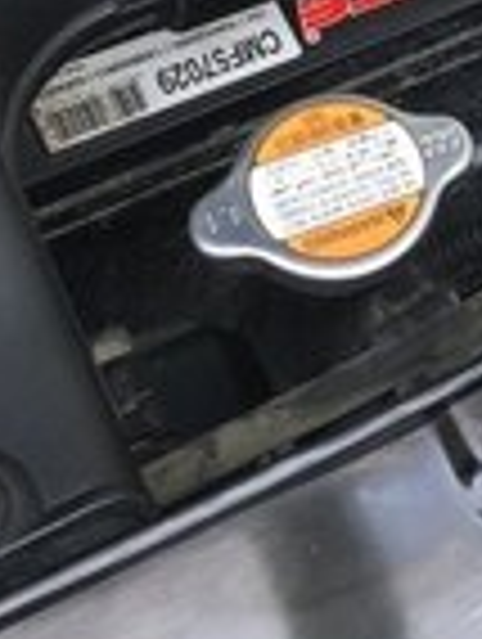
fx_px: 1870
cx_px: 788
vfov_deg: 17.8
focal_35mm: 101
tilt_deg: -46.1
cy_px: -266
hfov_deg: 13.6
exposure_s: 1/100
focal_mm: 4.15
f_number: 2.2
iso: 25
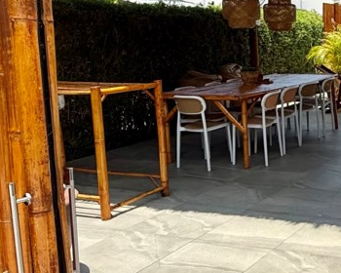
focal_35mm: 50
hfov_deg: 31.0
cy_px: 99
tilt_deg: -7.6
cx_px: 416
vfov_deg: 30.1
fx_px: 505
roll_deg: -0.6
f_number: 2.2
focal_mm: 2.22
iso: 50
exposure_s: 1/1145
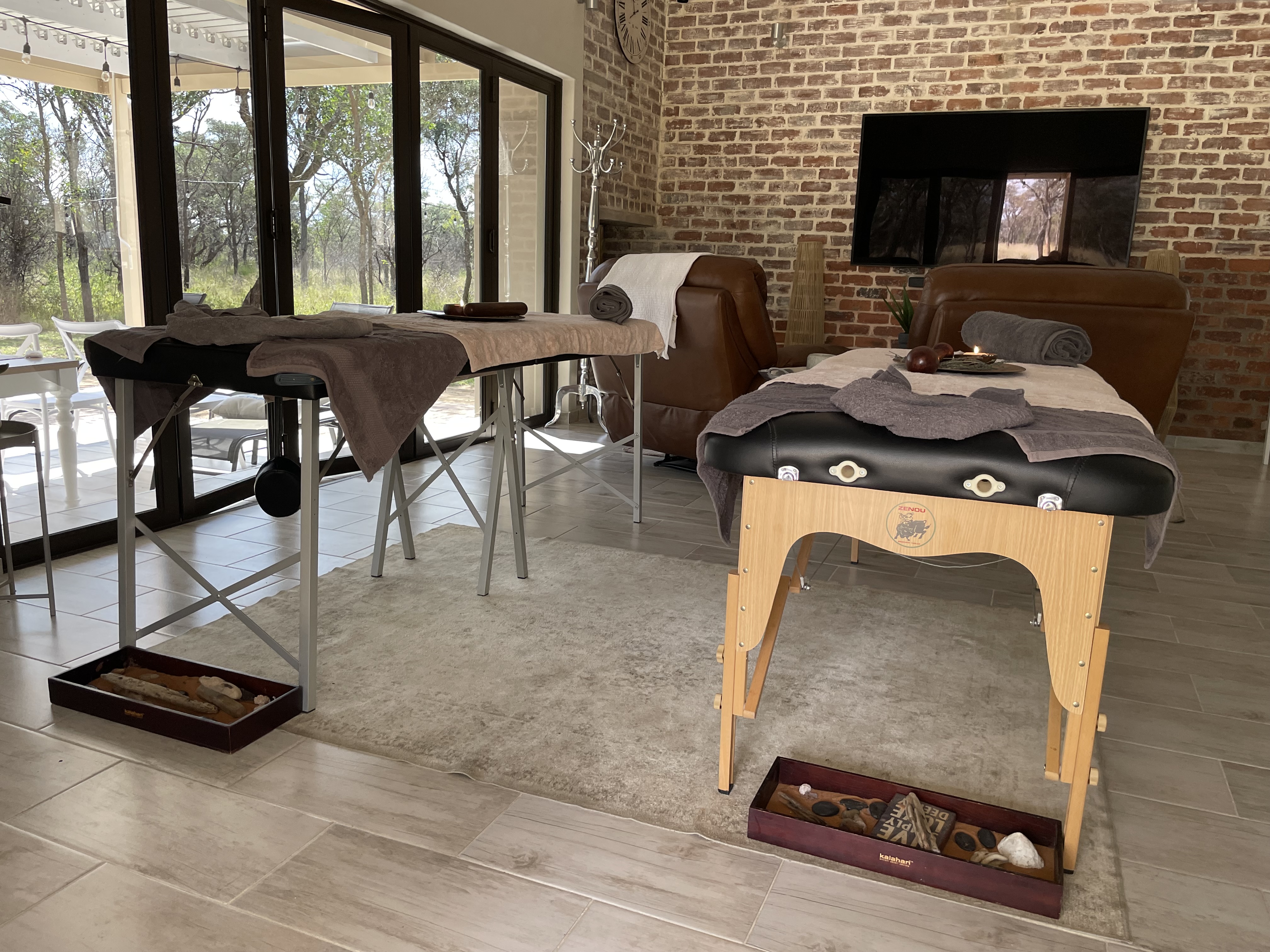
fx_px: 954
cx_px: 635
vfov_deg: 53.1
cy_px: 476
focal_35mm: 26
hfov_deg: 67.3
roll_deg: -0.9
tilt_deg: -11.9
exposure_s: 1/121
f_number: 1.6
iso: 125
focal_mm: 4.2
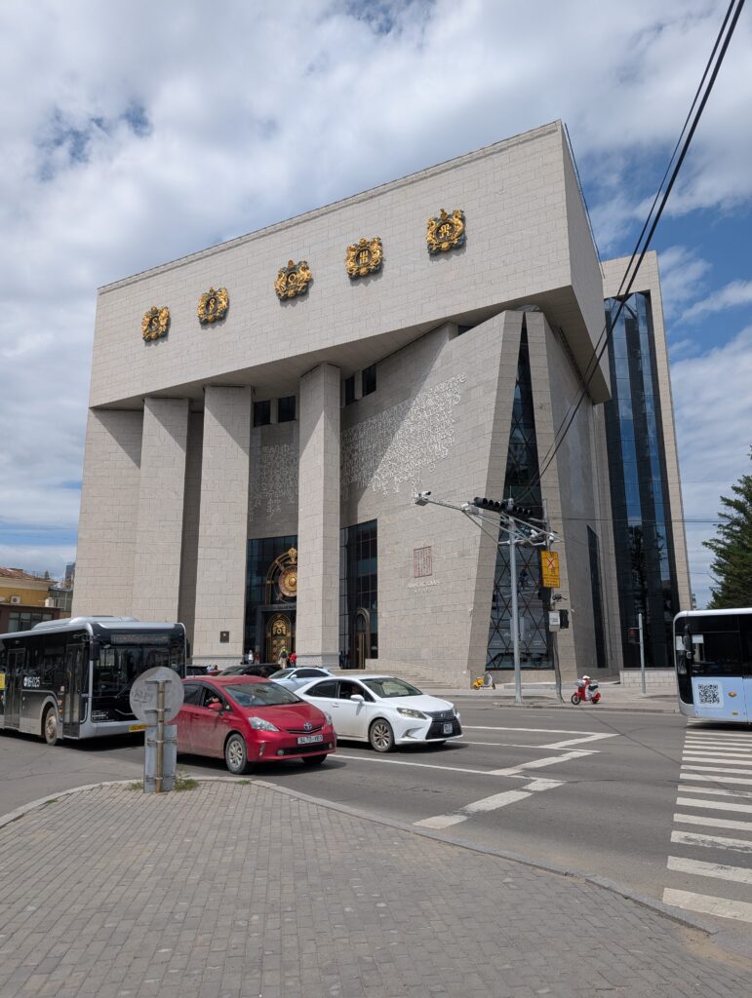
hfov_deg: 56.9
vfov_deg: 71.5
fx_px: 693
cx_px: 376
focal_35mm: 24
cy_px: 499
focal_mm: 6.9
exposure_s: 1/1825
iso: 22
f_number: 1.68
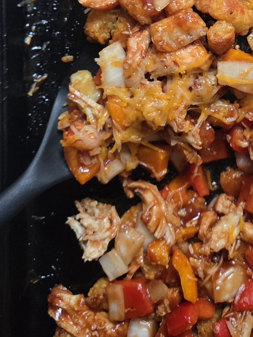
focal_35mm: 44
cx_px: 219
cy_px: 61
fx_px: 429
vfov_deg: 40.9
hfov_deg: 31.6
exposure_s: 1/120
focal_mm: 6.3
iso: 500
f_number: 1.7
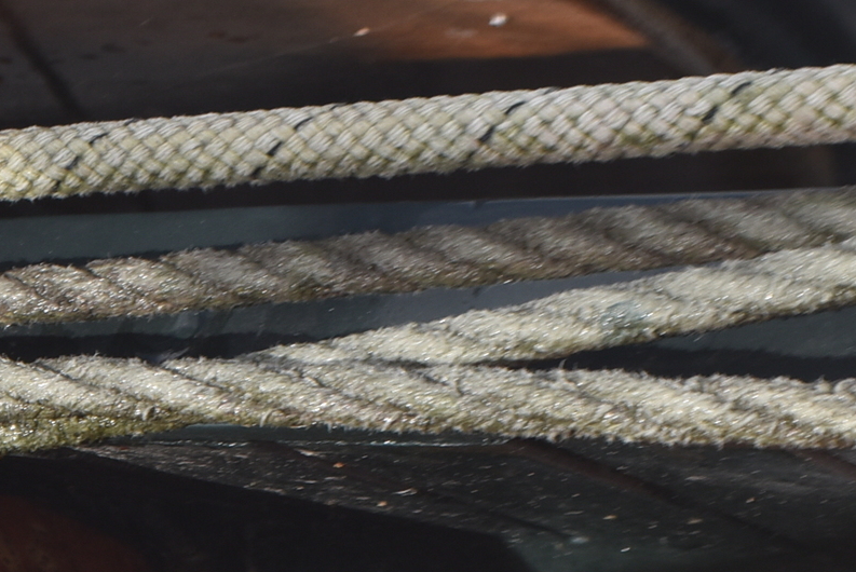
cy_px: 285
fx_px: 5401
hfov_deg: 8.9
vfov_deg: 6.1
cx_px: -397
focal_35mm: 227
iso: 200
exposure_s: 1/250
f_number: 8
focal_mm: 48
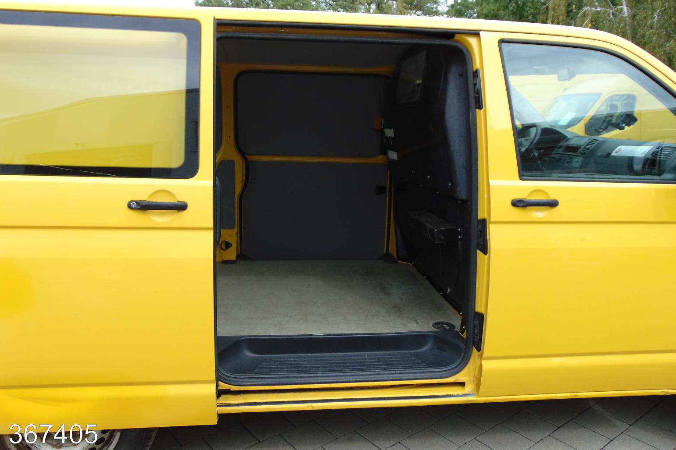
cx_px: 343
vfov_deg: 47.8
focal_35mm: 27
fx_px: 507
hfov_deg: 67.4
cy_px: 193
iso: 80
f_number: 3
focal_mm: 4.5
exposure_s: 1/320
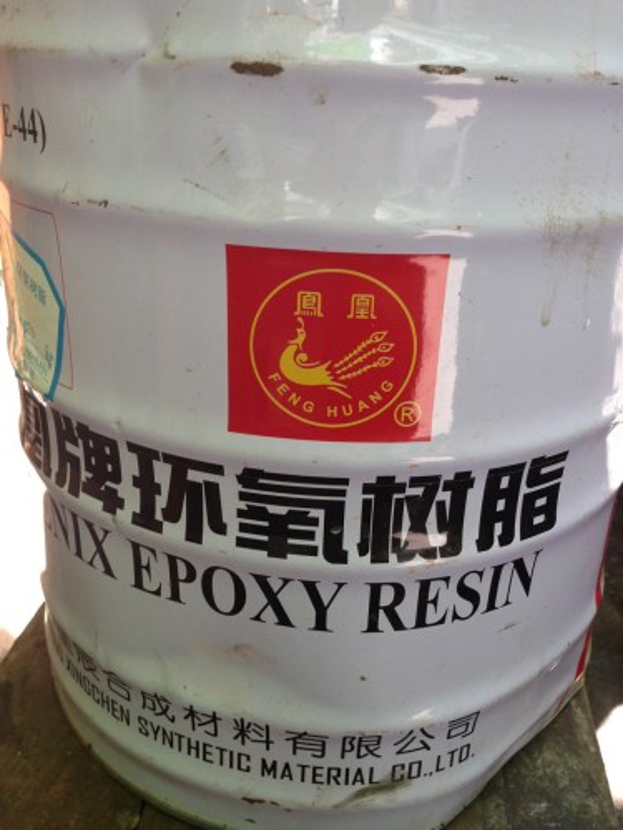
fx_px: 792
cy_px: 415
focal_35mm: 33
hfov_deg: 42.9
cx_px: 312
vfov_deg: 55.4
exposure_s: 1/120
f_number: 2.4
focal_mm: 4.13
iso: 80
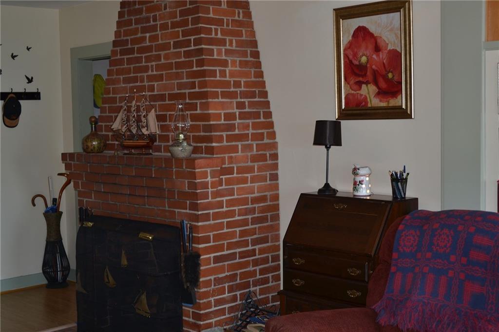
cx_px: 250
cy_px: 166
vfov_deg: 25.7
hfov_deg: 37.9
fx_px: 727
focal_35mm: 52
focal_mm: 35
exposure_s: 1/25
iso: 100
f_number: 5
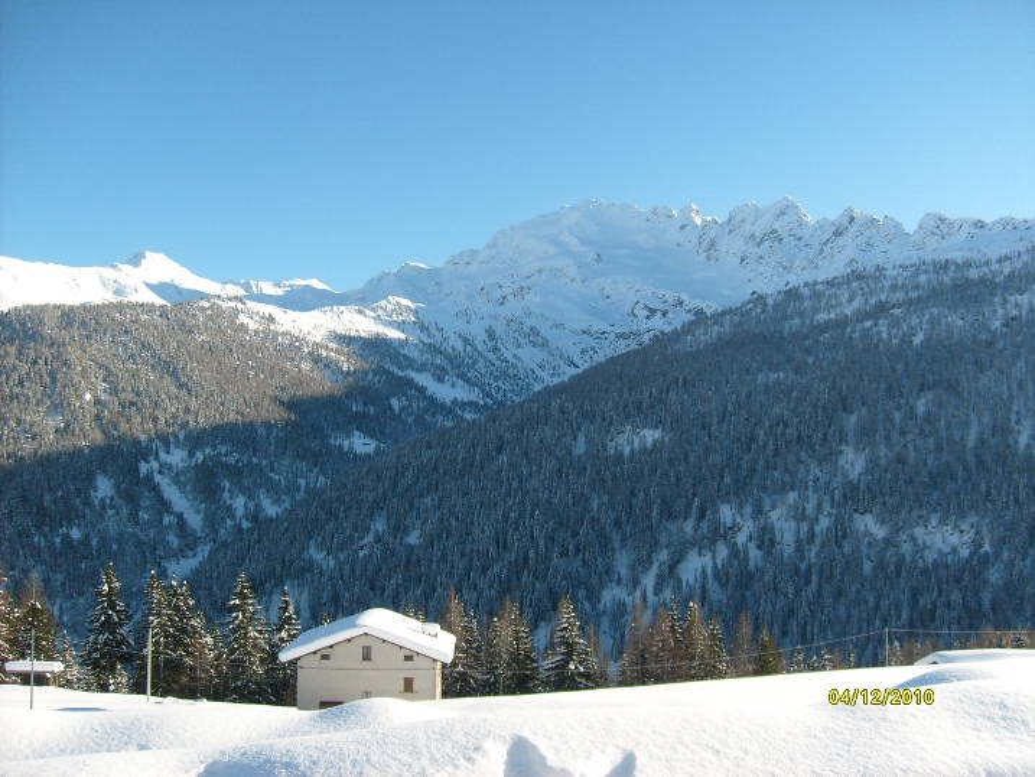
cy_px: 388
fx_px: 1047
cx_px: 518
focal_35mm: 35
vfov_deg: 40.7
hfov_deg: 52.6
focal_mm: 5.8
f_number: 7.1
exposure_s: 1/250
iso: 80
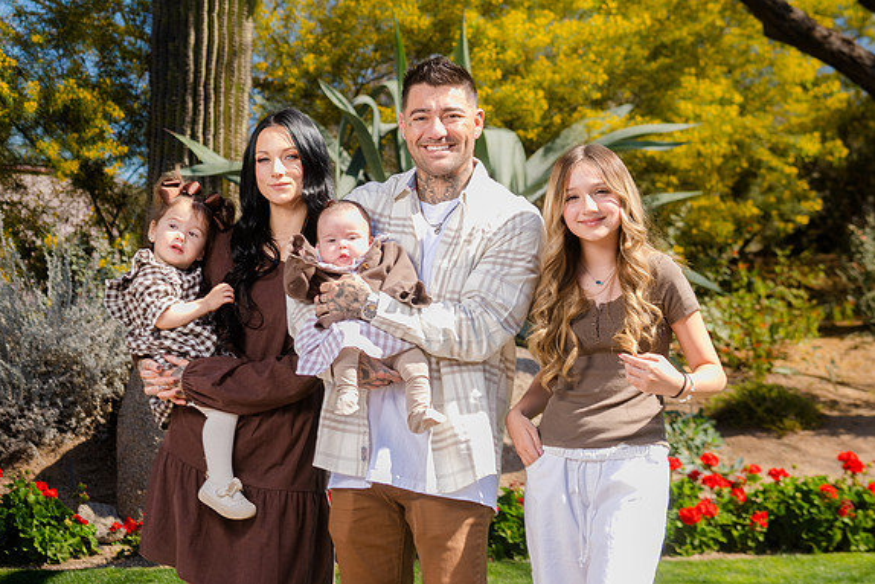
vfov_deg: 14.6
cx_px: 436
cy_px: 292
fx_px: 2285
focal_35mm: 94
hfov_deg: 21.7
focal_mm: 93
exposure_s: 1/250
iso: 80
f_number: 5.6
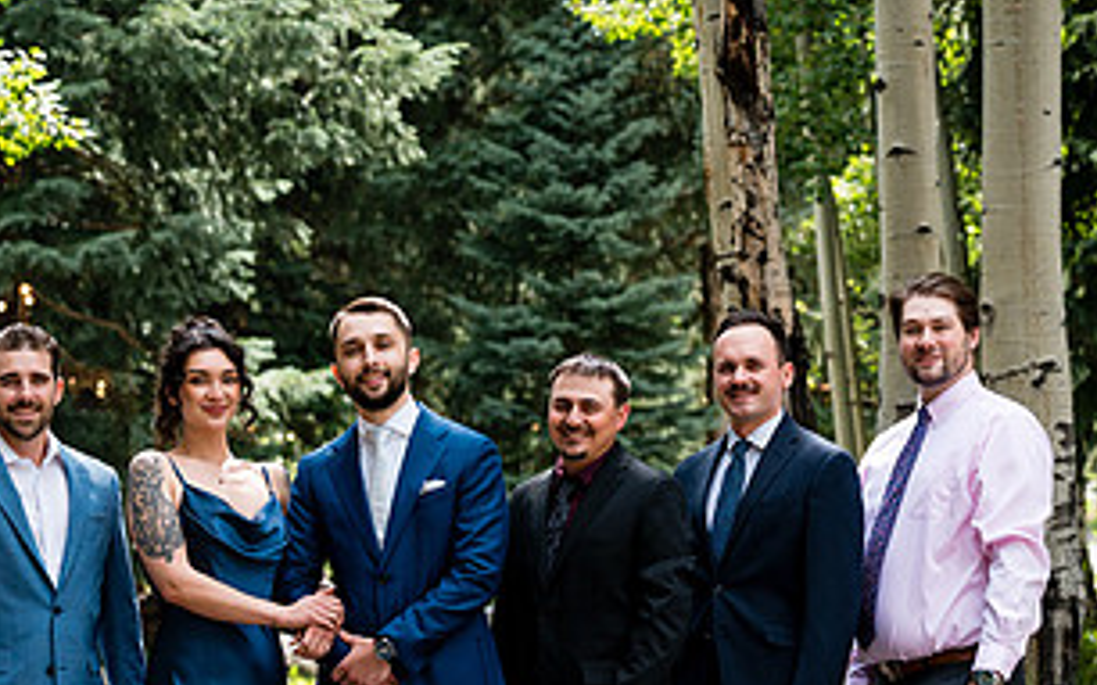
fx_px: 4154
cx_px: 398
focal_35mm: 139
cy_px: 504
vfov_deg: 9.4
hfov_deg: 15.0
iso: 160
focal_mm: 72
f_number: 3.5
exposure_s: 1/800
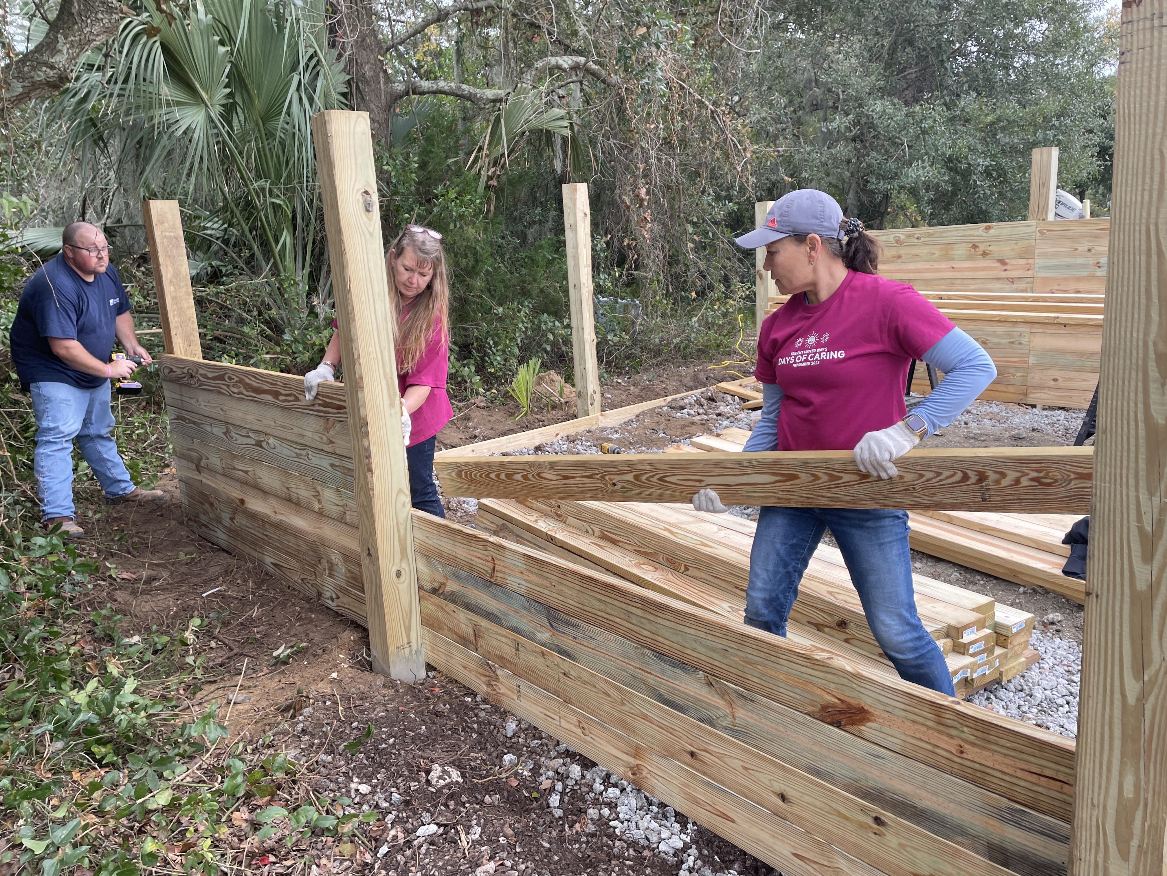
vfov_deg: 53.1
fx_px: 877
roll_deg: +1.7
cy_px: 438
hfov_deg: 67.3
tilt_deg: -12.2
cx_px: 584
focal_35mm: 26
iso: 32
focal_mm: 4.2
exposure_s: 1/222
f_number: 1.6
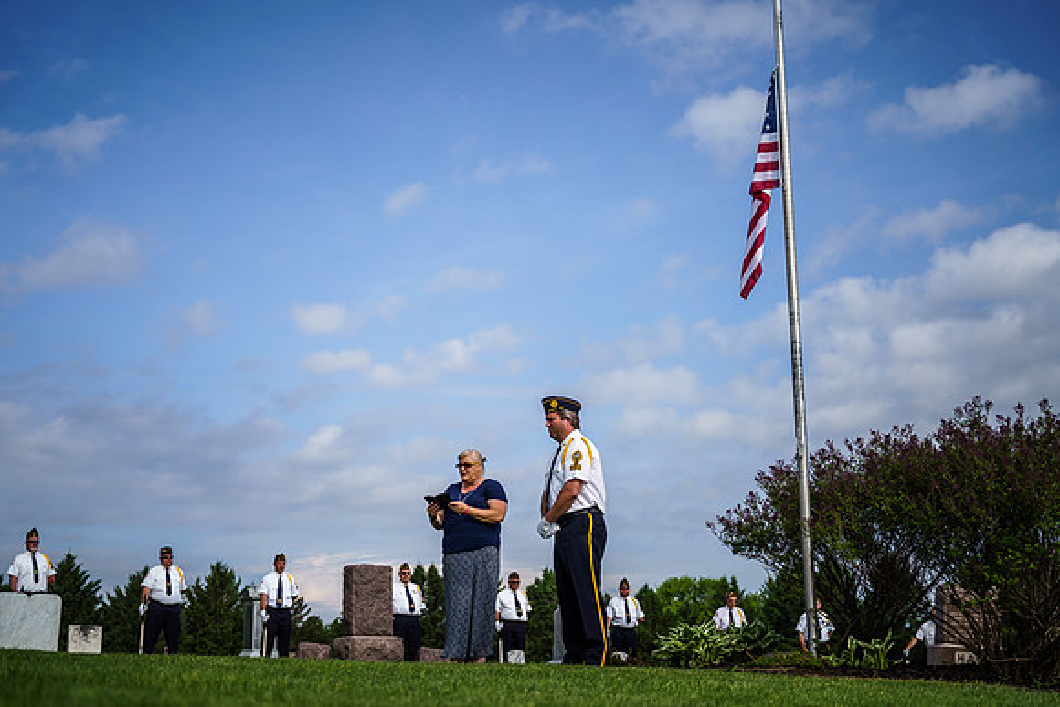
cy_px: 353
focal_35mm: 53
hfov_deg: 37.7
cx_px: 525
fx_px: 1552
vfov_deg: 25.7
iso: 200
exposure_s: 1/6400
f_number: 2.8
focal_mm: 50.7
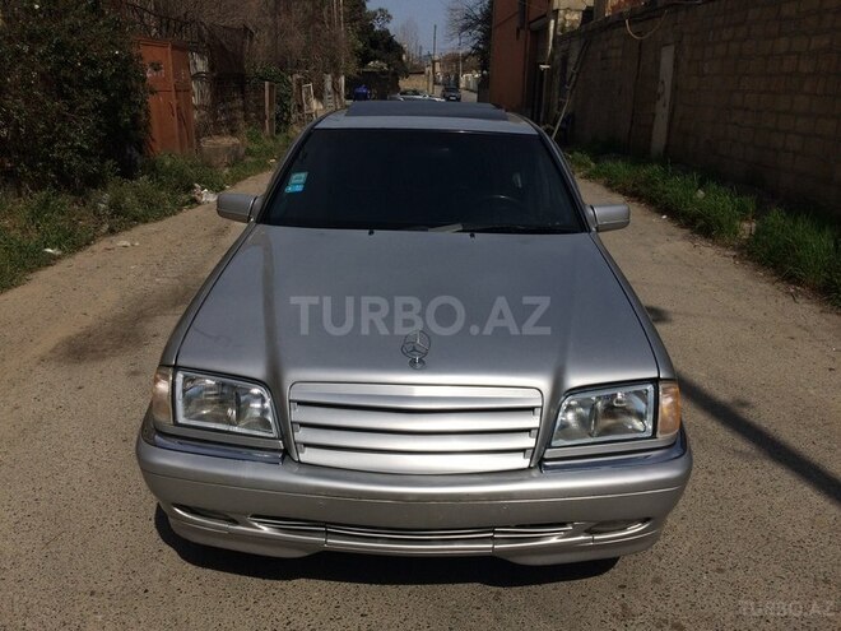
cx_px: 420
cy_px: 316
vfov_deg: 48.2
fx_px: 705
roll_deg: -0.1
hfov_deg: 61.7
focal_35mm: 29
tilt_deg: -19.8
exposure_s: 1/10309
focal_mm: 4.15
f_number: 2.2
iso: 40
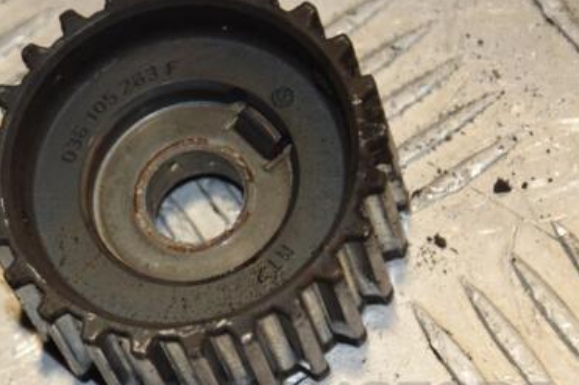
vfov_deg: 5.4
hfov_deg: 8.1
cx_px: 115
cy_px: 198
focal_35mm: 255
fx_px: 4096
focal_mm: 105
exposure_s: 1/200
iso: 800
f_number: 7.1
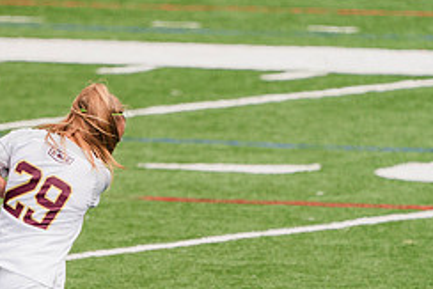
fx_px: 17149
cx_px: 14
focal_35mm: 1425
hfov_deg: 1.4
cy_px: 263
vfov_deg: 1.0
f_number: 6.3
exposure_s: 1/1600
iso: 400
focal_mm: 600
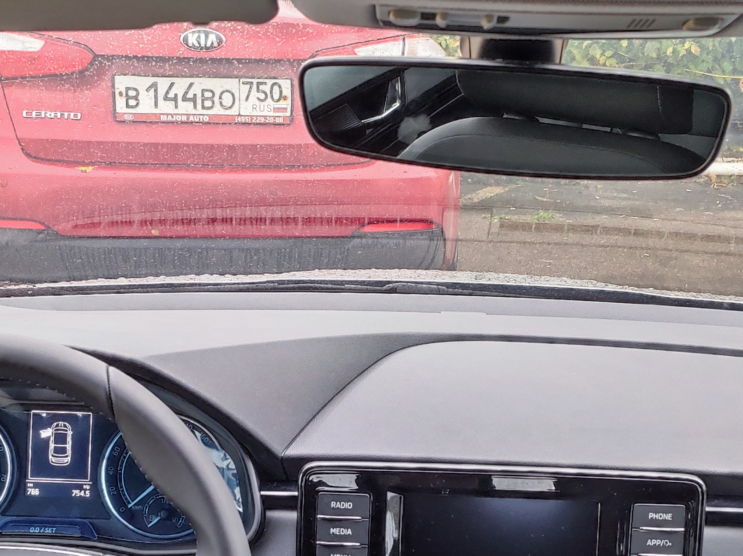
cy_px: 591
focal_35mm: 49
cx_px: 360
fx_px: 1051
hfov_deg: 38.9
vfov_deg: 27.5
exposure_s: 1/50
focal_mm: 4.74
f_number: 1.79
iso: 456
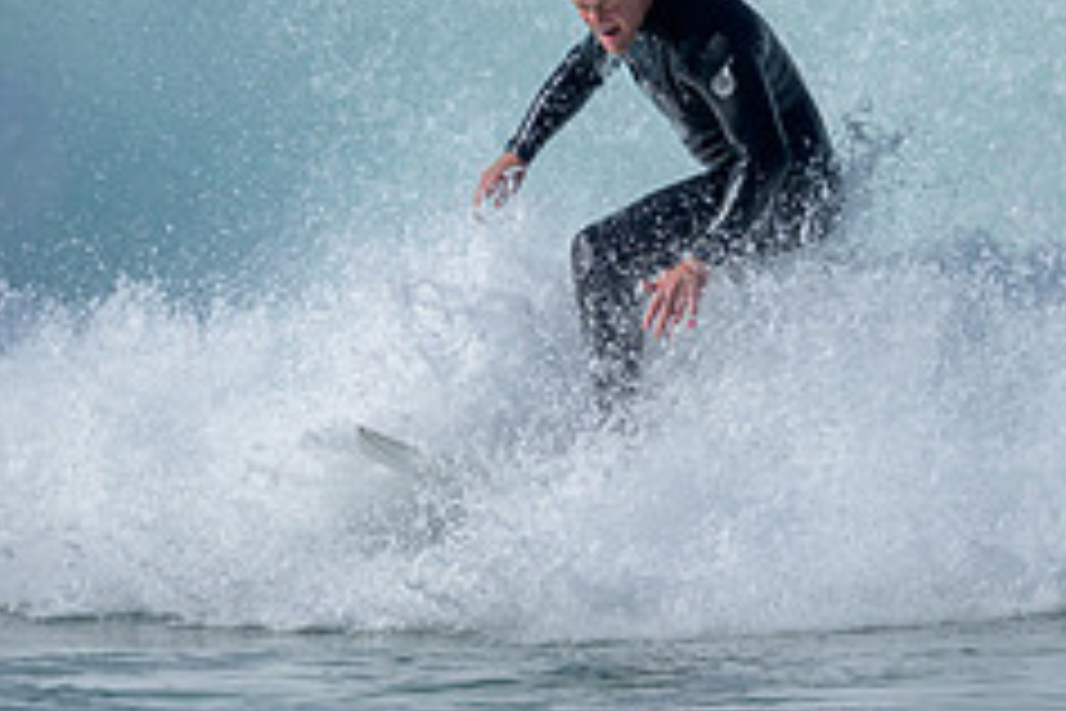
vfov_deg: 0.7
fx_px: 57974
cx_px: 715
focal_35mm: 1958
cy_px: 70
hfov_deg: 1.1
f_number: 6.3
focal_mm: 800
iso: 200
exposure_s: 1/2500
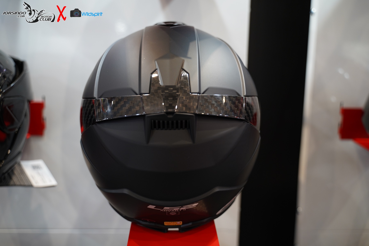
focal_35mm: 30
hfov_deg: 61.9
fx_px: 307
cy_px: 123
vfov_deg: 43.6
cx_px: 184
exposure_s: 1/60
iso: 800
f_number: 2.8
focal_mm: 30
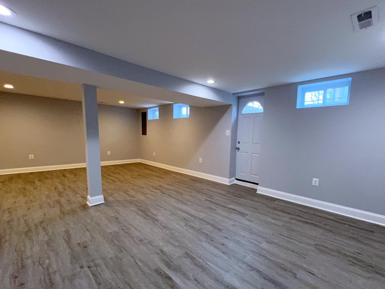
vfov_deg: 81.5
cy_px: 158
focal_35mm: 15
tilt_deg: -8.2
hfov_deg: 97.8
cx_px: 212
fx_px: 167
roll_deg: -1.1
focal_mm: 1.6
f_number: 1.8
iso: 160
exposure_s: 1/60
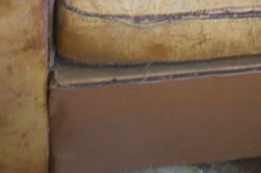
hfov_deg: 12.4
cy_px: -226
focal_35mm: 166
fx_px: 1202
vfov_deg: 7.7
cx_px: 139
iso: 100
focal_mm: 6.3
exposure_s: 1/50
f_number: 3.1
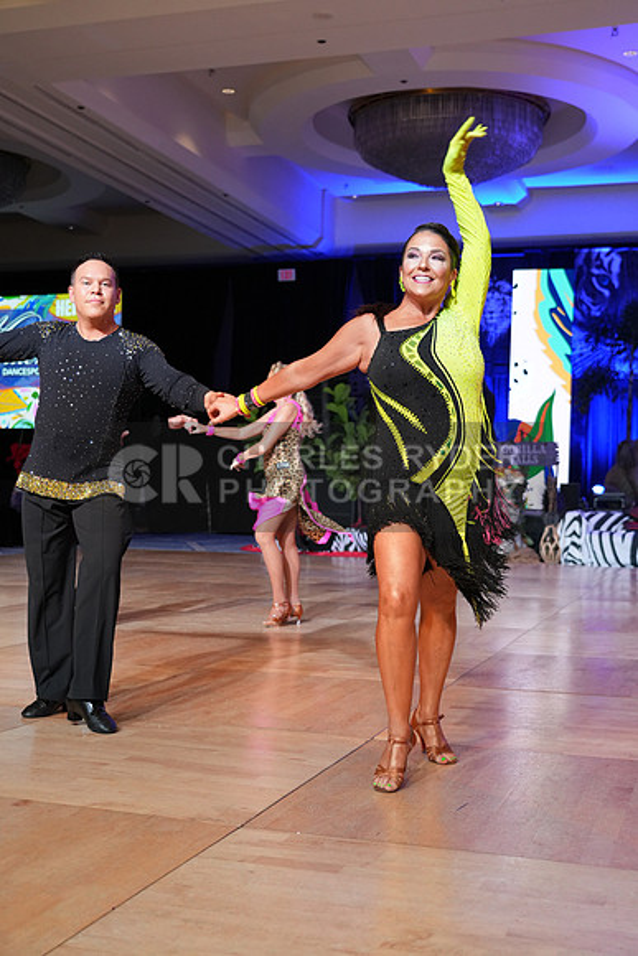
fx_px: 1116
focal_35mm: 42
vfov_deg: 46.4
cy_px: 478
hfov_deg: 31.9
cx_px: 319
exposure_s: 1/200
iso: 2000
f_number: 4
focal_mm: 42
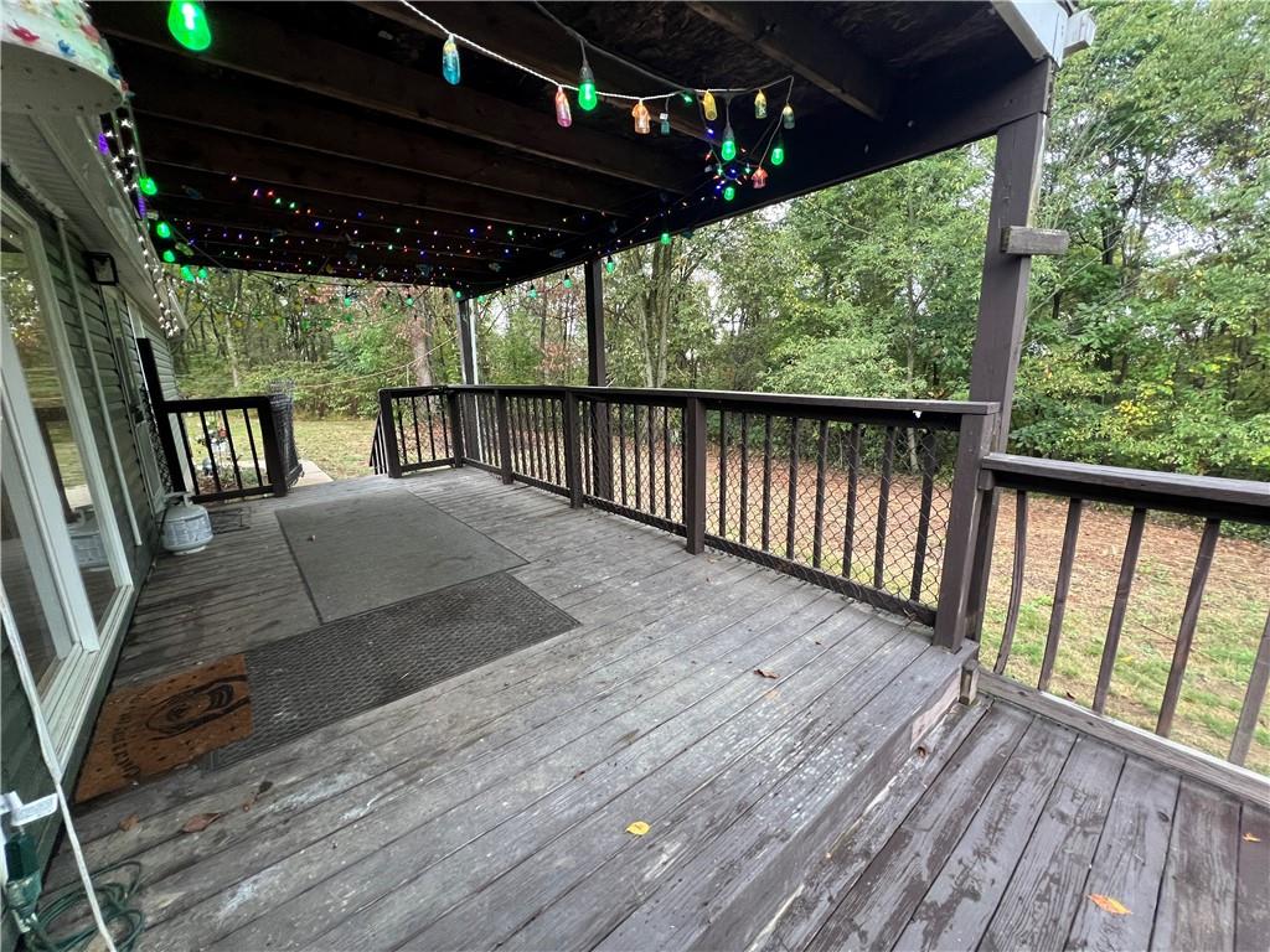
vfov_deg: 89.9
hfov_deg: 106.2
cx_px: 635
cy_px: 476
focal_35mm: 13
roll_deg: +1.6
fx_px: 477
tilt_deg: -11.7
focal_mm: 1.57
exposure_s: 1/81
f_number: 1.8
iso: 250
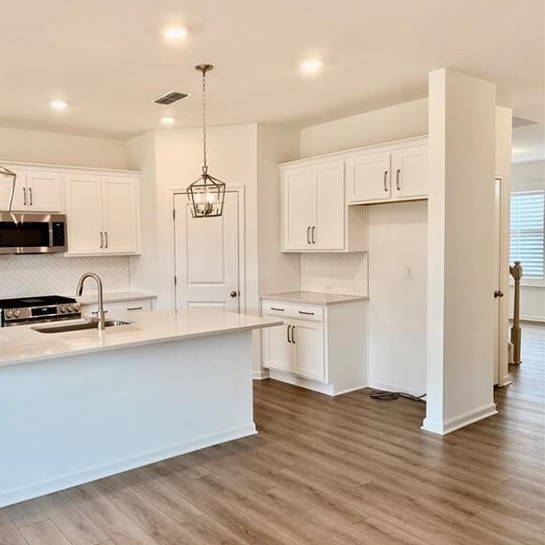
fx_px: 517
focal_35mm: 29
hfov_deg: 54.3
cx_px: 173
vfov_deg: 55.6
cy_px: 267
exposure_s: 1/222
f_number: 1.78
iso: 160
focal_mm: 6.76
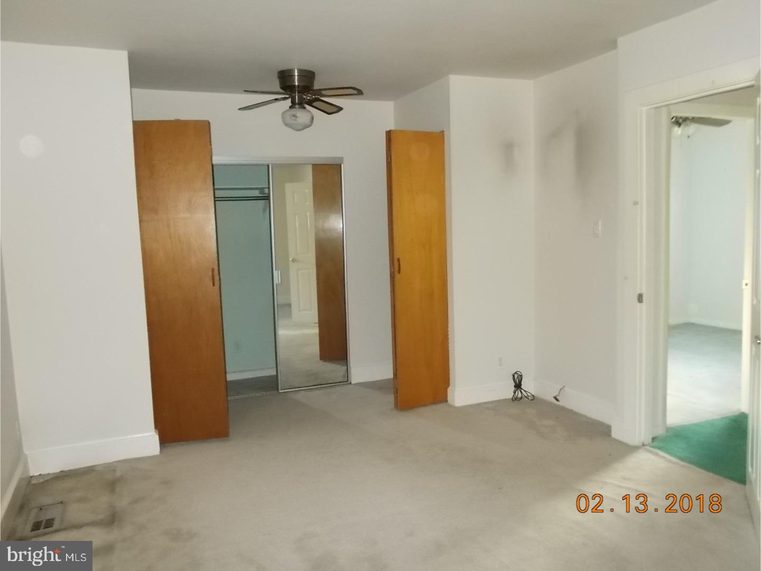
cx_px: 380
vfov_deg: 46.8
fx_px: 660
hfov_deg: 60.0
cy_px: 286
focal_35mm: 30
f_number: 3.4
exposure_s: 1/25
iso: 450
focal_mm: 5.3
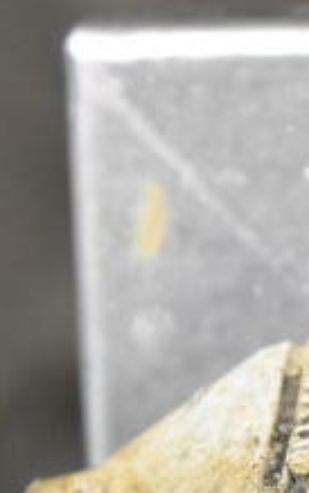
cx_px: 573
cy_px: 377
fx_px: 3157
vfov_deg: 8.9
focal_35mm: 234
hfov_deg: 5.5
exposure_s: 1/100
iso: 3600
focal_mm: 55
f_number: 5.6
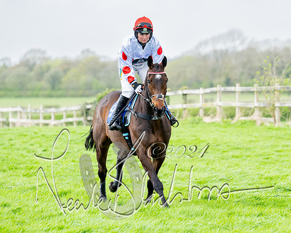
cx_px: 187
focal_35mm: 285
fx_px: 2456
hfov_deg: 6.8
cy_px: 129
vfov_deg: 5.4
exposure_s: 1/1000
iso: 400
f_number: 4
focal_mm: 170
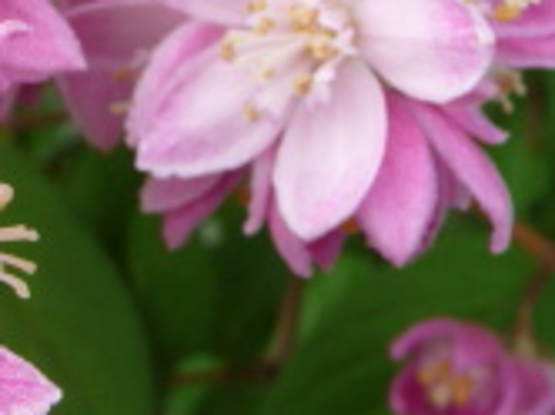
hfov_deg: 17.2
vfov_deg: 13.7
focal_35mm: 108
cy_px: 141
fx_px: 1729
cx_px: -160
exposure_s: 1/400
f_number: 3.3
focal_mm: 4.7
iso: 100
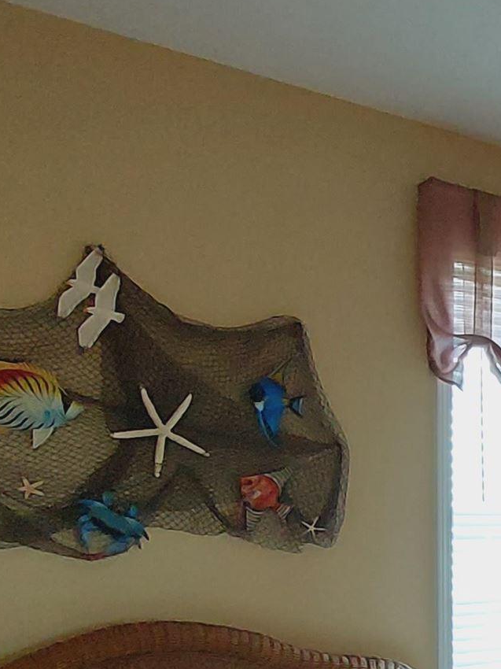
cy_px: 582
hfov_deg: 24.6
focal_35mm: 47
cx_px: 734
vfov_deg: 38.1
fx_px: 907
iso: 200
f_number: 2.2
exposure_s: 1/50
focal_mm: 1.74
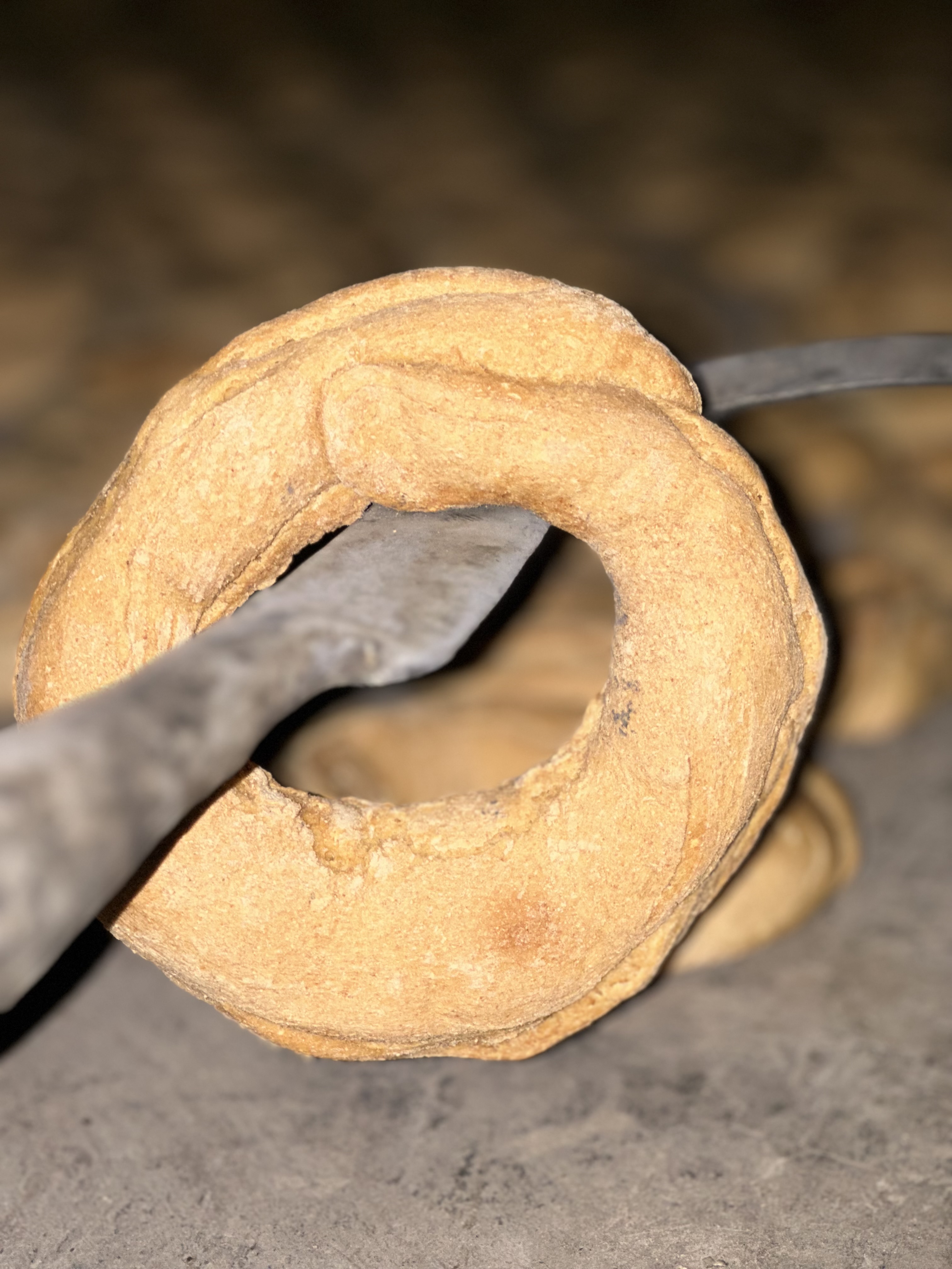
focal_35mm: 77
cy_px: 634
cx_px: 476
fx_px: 2824
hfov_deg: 19.1
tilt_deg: -15.5
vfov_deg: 25.3
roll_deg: +1.0
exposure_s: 1/34
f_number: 2.8
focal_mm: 9
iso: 80
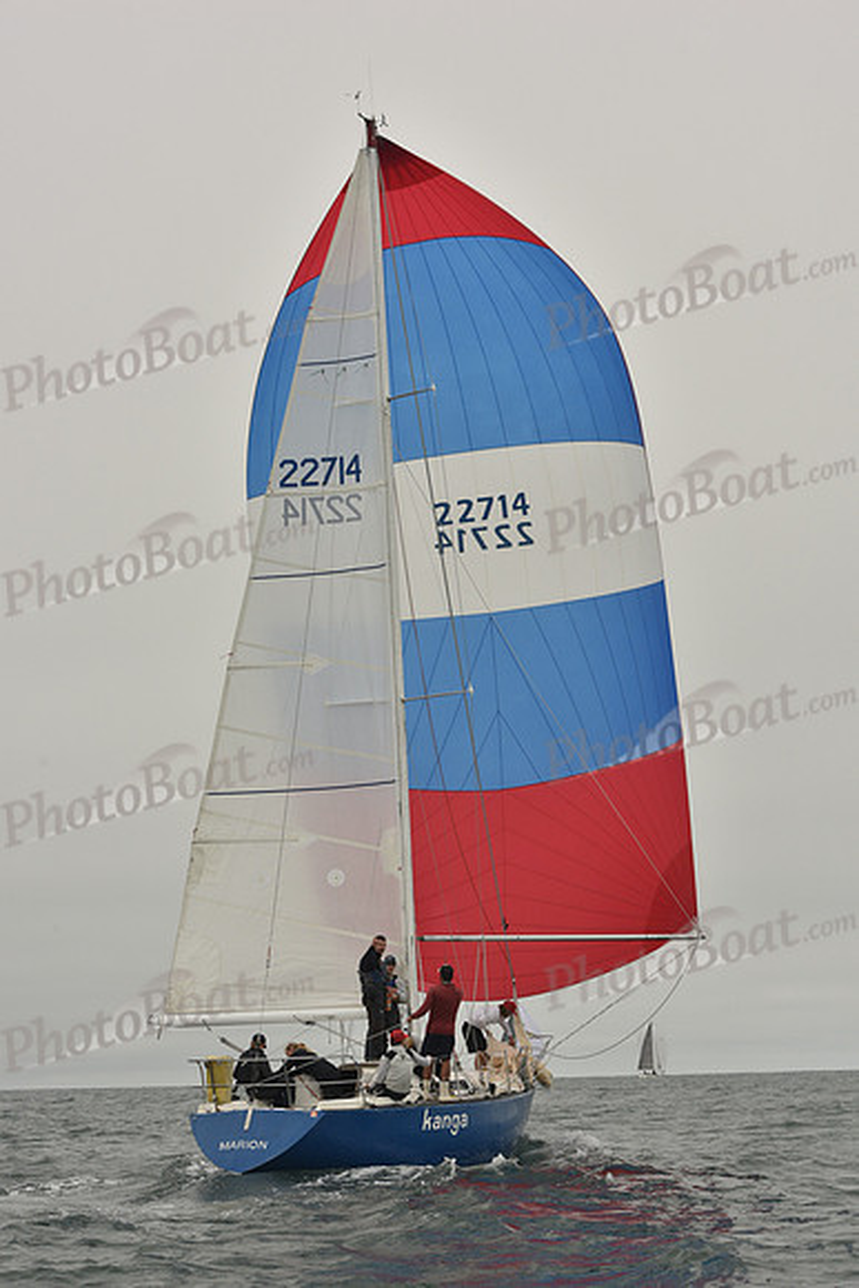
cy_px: 644
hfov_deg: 19.5
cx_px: 430
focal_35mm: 70
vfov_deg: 28.8
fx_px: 2504
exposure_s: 1/800
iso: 320
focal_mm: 70
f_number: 11
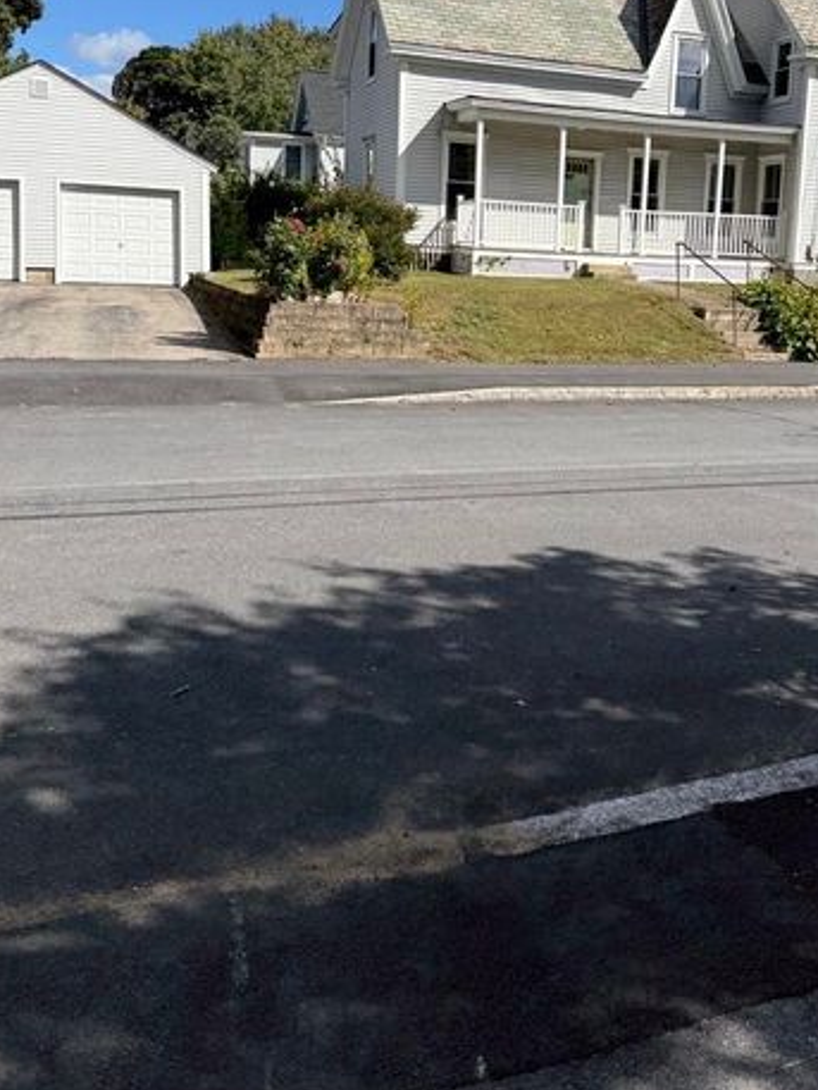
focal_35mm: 35
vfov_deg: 51.4
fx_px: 1102
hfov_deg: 40.3
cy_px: 342
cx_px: 537
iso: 80
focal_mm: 6.76
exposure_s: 1/5714
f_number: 1.78
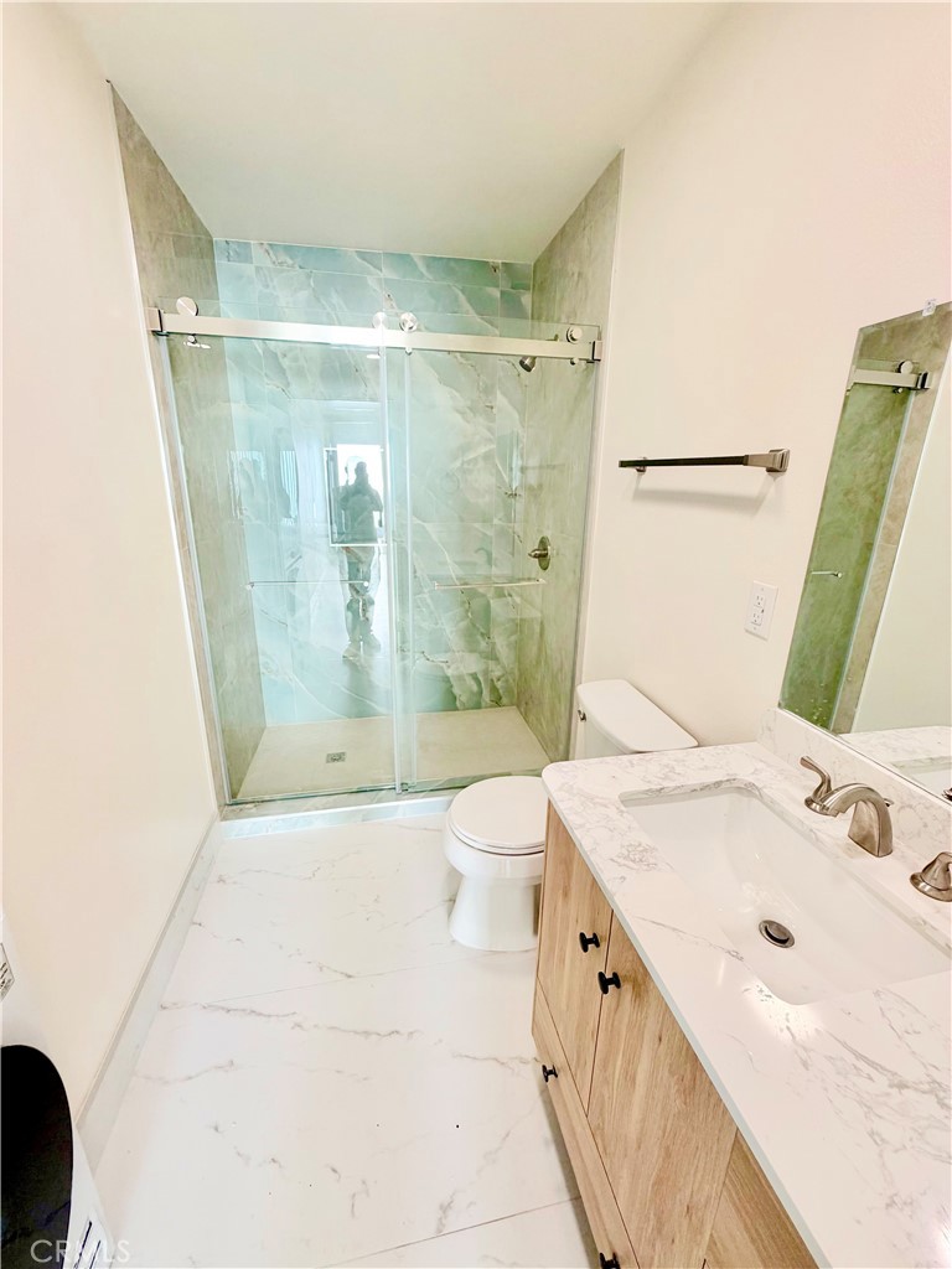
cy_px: 634
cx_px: 476
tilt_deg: -17.9
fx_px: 513
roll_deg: -1.4
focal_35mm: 14
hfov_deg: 85.7
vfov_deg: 102.1
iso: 160
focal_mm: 2.22
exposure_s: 1/120
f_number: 2.2
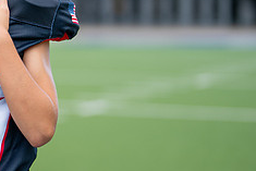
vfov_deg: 9.1
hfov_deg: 13.3
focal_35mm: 151
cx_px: -26
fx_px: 1074
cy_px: 10
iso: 100
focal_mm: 50
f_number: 1.2
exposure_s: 1/1250
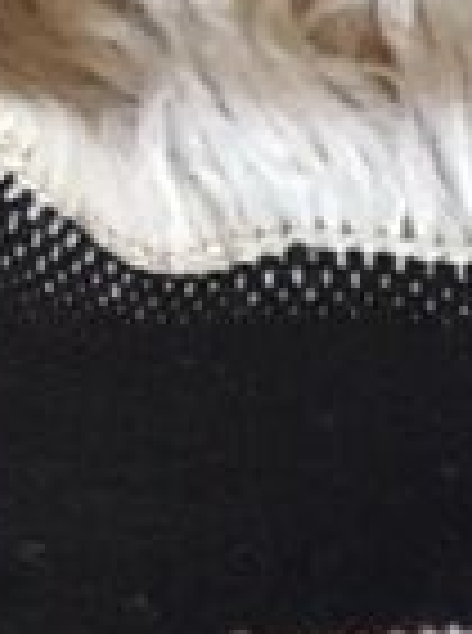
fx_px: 2411
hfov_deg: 10.3
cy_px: 1079
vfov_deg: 13.7
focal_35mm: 132
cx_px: 944
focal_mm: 4.15
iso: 200
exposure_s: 1/33
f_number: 2.2
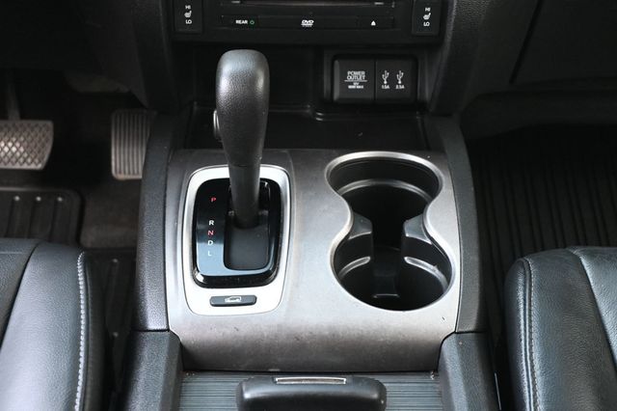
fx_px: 1105
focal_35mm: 64
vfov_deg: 21.1
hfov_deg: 31.2
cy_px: 206
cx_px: 308
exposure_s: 1/80
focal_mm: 43
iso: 3200
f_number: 6
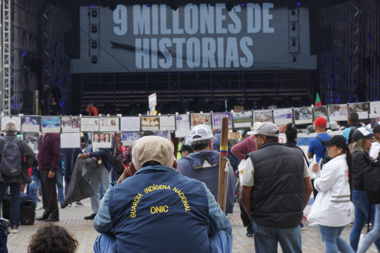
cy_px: 126
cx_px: 190
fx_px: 1424
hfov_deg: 15.2
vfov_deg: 10.1
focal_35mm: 135
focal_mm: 90
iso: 100
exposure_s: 1/60
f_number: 11
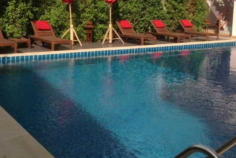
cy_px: 44
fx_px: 367
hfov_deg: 35.6
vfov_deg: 24.0
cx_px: 135
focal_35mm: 56
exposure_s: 1/1120
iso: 50
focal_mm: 4.28
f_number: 2.4
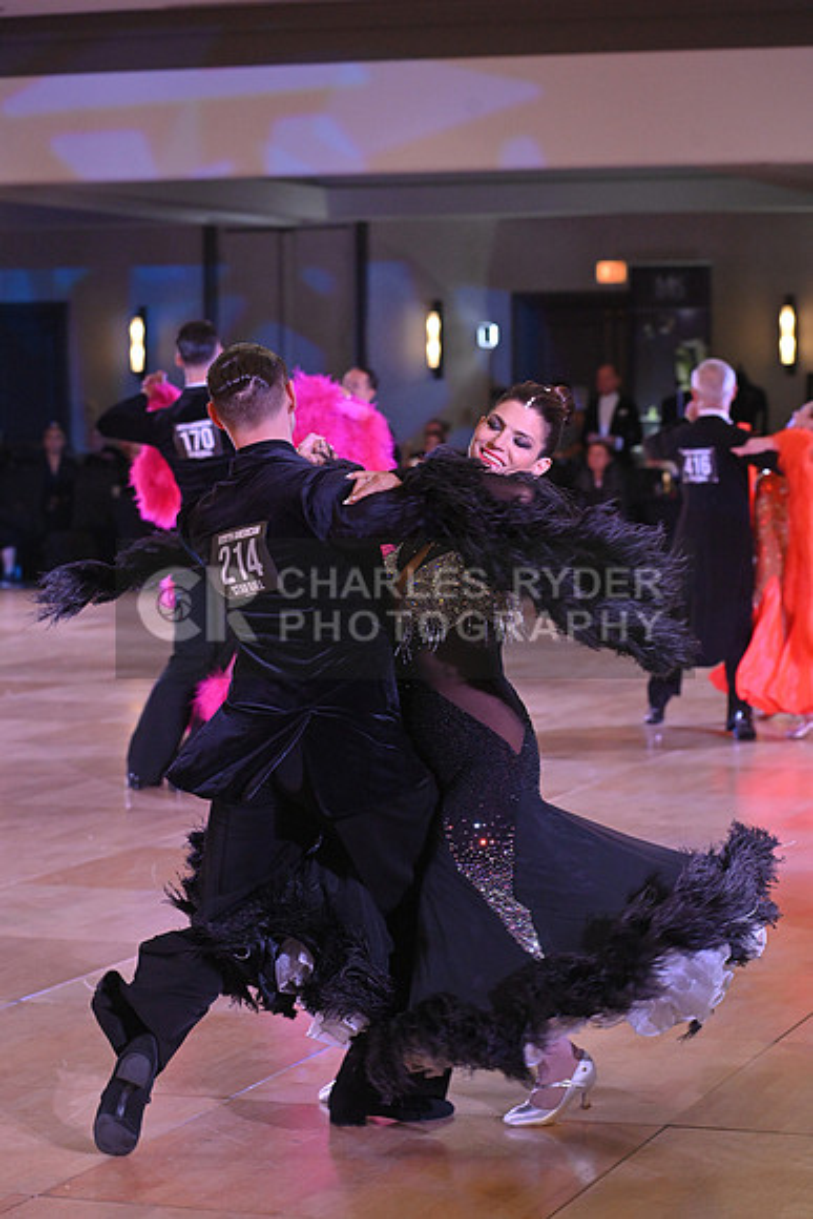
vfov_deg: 20.4
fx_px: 3385
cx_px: 406
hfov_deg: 13.7
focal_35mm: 100
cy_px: 610
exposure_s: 1/320
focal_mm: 100
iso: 3200
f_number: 5
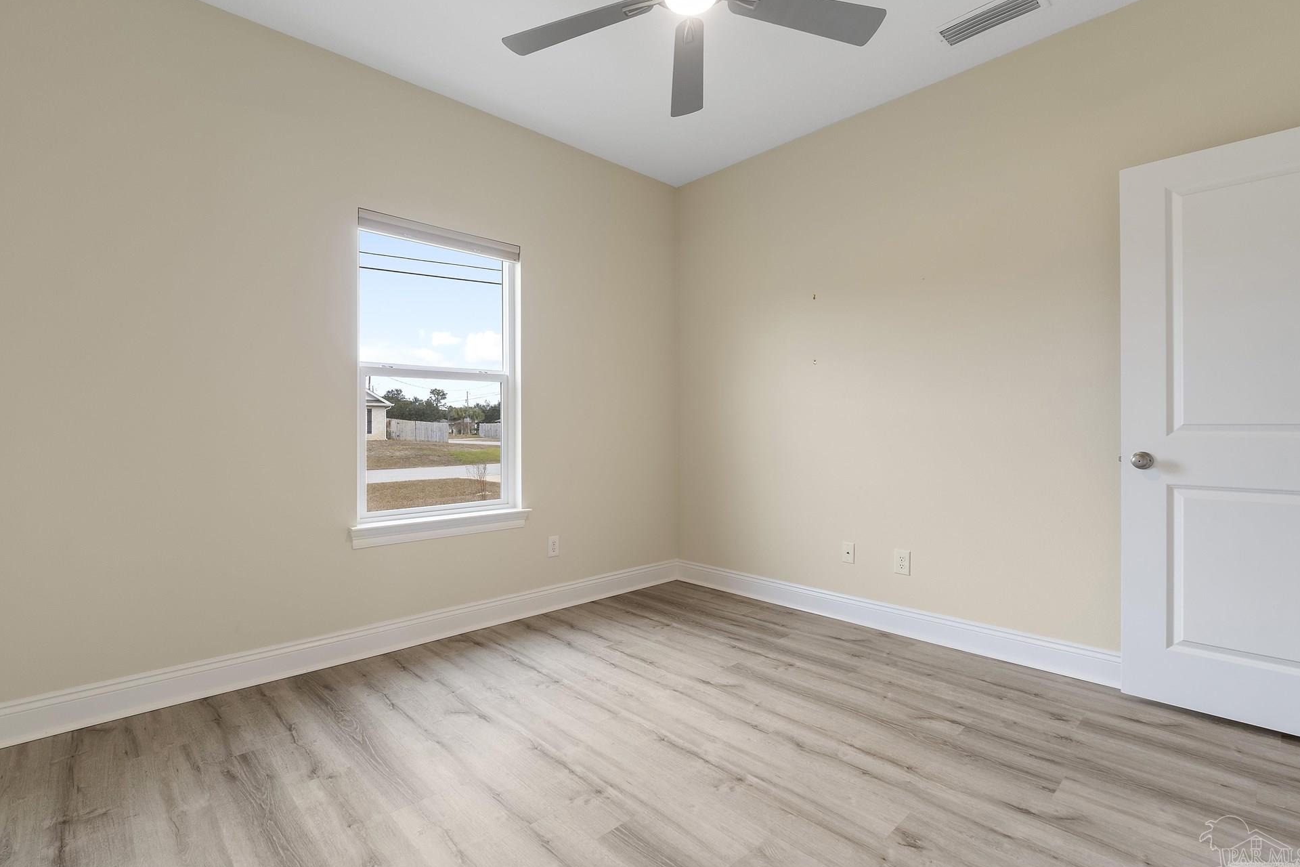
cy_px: 427
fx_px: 607
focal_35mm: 17
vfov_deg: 71.1
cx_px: 628
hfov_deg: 93.9
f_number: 8
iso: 100
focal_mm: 10.5
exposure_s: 1/1.25
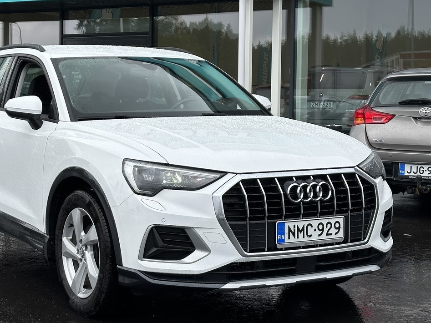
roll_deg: -0.5
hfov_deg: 26.6
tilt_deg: -1.3
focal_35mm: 73
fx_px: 909
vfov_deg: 20.1
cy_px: 131
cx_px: 154
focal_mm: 6.86
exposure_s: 1/1085
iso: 64
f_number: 1.78
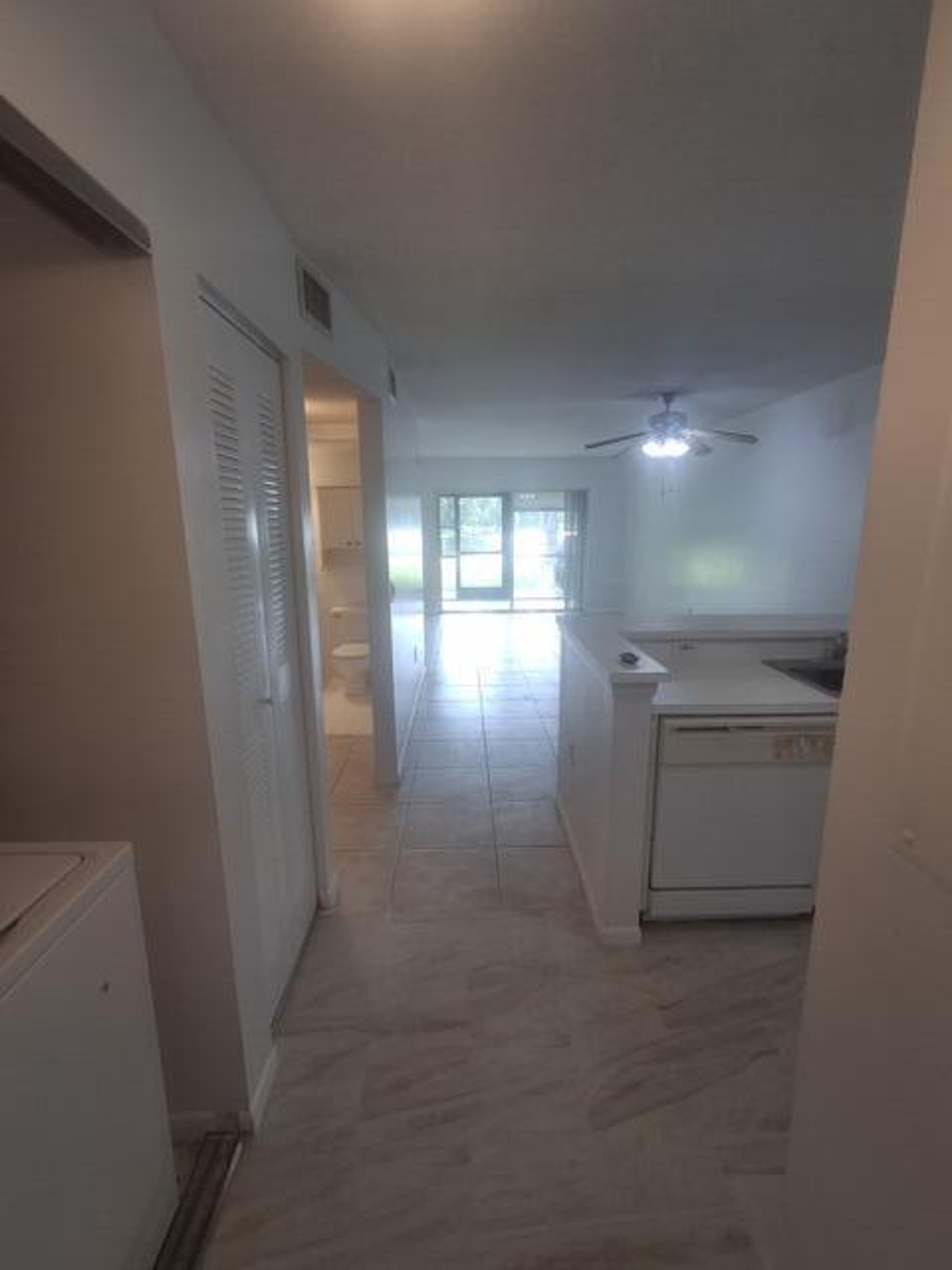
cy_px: 635
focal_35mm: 16
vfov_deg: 94.5
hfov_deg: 78.1
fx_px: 587
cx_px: 476
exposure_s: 1/60
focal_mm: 1.64
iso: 40
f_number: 2.2
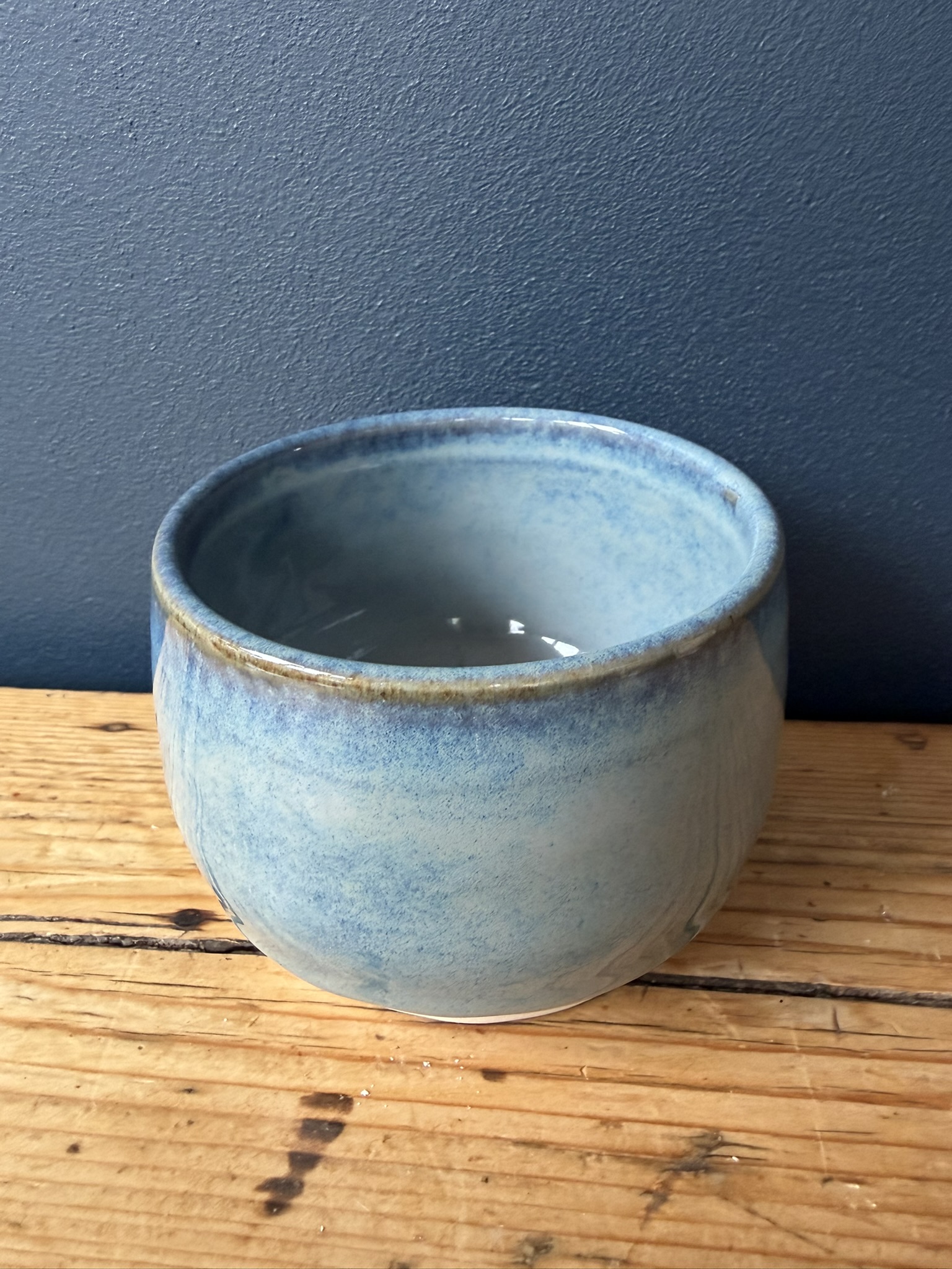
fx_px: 953
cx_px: 476
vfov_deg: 67.3
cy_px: 634
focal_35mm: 26
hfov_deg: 53.1
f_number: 2.2
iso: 320
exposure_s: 1/102
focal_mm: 2.22
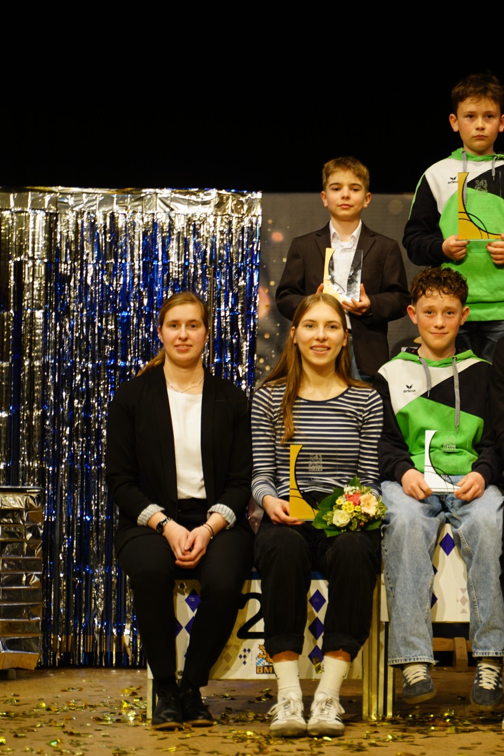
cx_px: 474
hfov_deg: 15.8
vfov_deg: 23.9
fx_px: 1784
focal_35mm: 85
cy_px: 381
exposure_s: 1/30
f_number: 2.8
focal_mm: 56
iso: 160
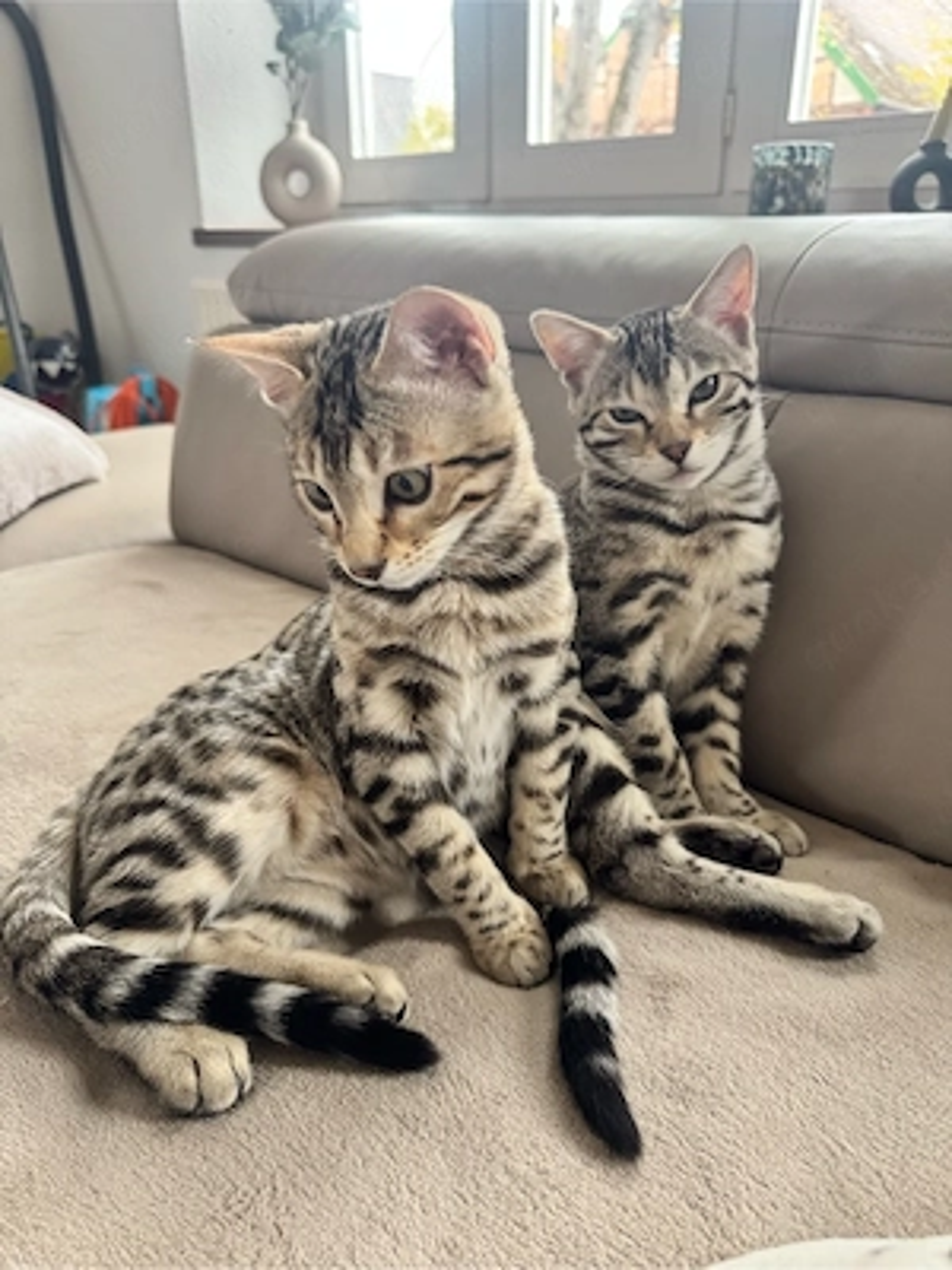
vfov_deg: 71.6
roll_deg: -0.5
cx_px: 476
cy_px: 635
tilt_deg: -24.1
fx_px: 880
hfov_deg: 56.8
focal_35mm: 24
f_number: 1.78
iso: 400
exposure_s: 1/60
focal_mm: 6.76
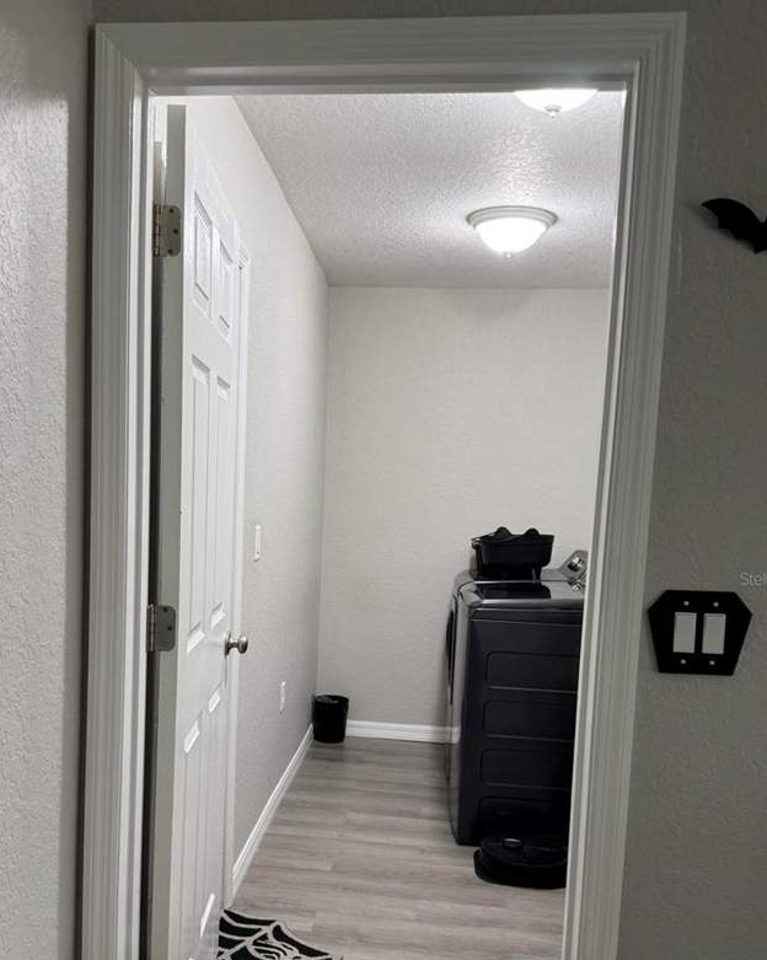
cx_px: 326
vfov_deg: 55.3
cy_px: 578
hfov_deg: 45.6
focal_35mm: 32
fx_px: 909
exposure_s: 1/60
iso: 160
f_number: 1.78
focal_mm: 6.76
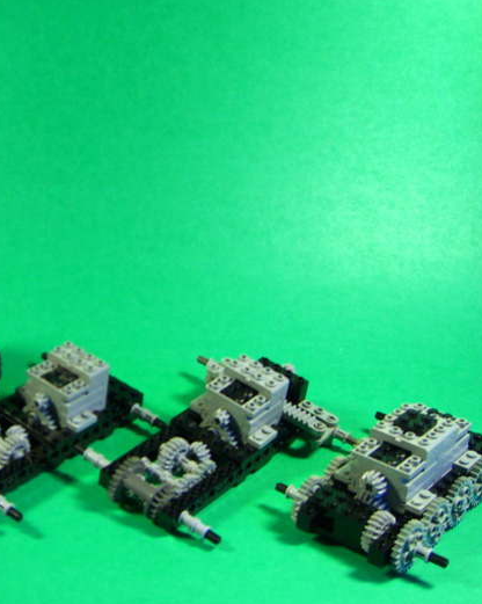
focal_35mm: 57
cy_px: 307
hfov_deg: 26.1
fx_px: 1018
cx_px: 80
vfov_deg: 33.0
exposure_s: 1/60
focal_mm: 7.9
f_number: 2.8
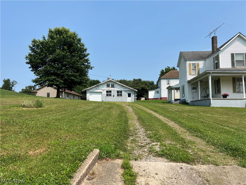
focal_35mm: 26
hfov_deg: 67.3
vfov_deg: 53.1
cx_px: 123
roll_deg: +0.4
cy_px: 92
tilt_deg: +5.1
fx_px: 185
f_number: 1.5
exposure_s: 1/4444
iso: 50
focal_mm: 5.7
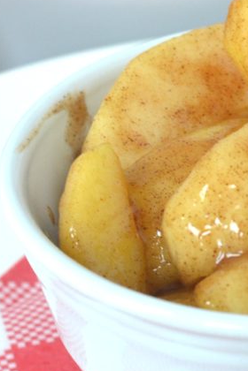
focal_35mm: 183
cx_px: 247
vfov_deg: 11.2
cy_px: 142
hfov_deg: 7.5
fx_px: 1891
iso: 1600
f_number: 8
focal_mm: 50
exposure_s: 1/60
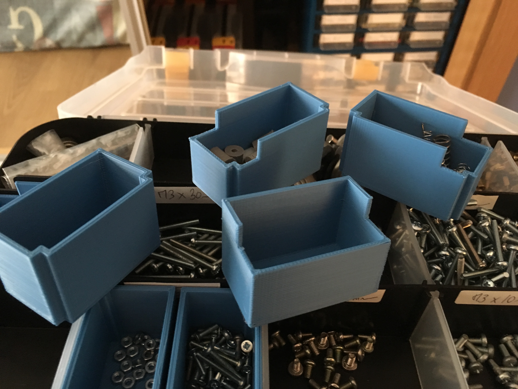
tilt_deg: -49.0
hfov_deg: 61.7
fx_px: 434
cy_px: 194
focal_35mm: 29
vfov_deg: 48.2
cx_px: 259
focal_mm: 4.15
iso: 400
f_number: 2.2
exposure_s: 1/17
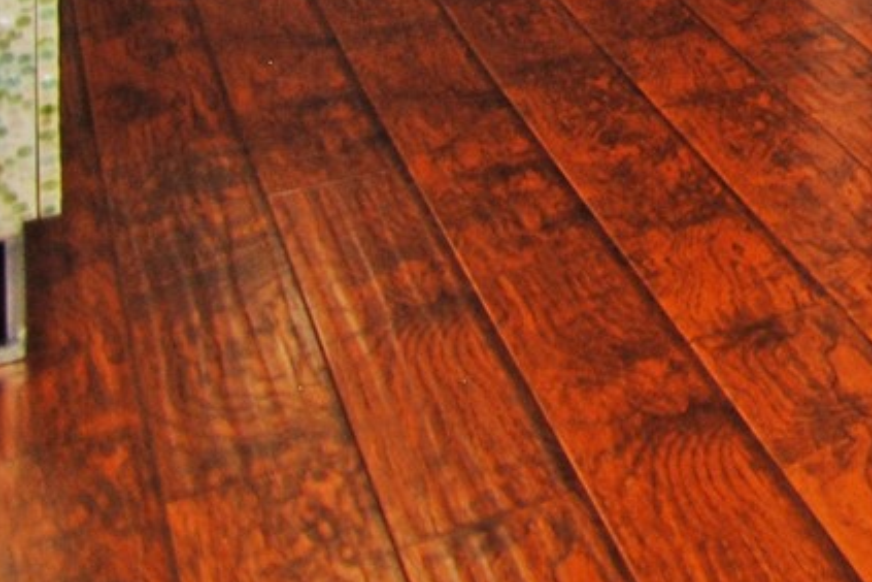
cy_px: -644
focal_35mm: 77
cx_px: 2065
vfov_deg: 14.3
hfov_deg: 15.3
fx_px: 1865
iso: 200
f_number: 4
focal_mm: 10
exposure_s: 1/60
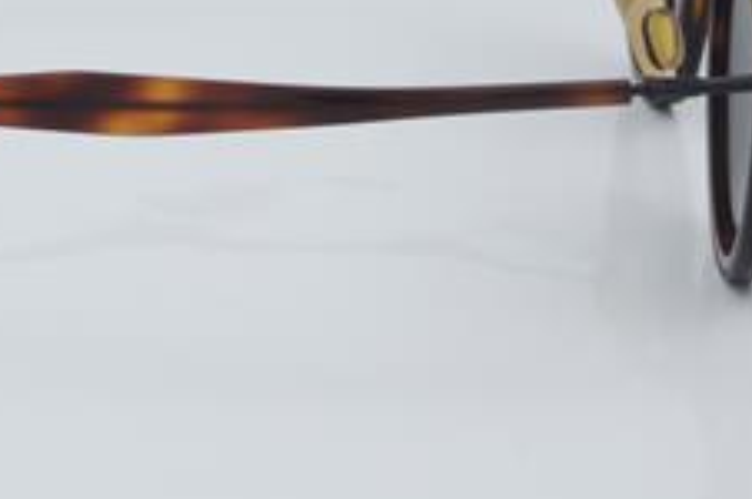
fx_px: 3043
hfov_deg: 14.0
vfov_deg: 9.4
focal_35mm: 146
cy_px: 86
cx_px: 190
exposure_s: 1/4
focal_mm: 55
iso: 100
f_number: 32
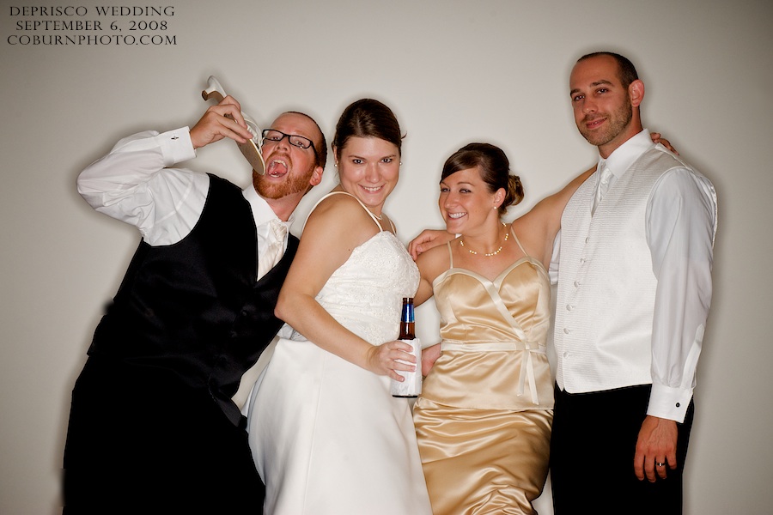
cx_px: 386
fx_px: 1288
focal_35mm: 60
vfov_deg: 22.6
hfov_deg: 33.4
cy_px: 258
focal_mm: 40
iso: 200
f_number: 16
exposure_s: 1/250
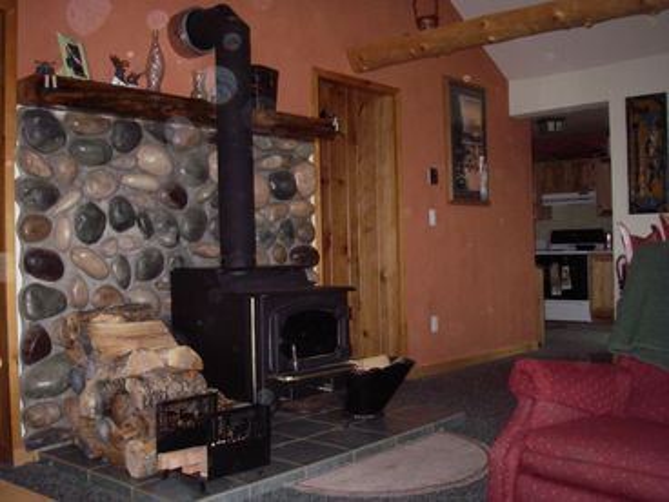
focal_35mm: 38
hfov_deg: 49.0
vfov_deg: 37.7
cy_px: 251
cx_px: 334
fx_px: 734
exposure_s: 1/40
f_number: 3.3
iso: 320
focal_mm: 6.3
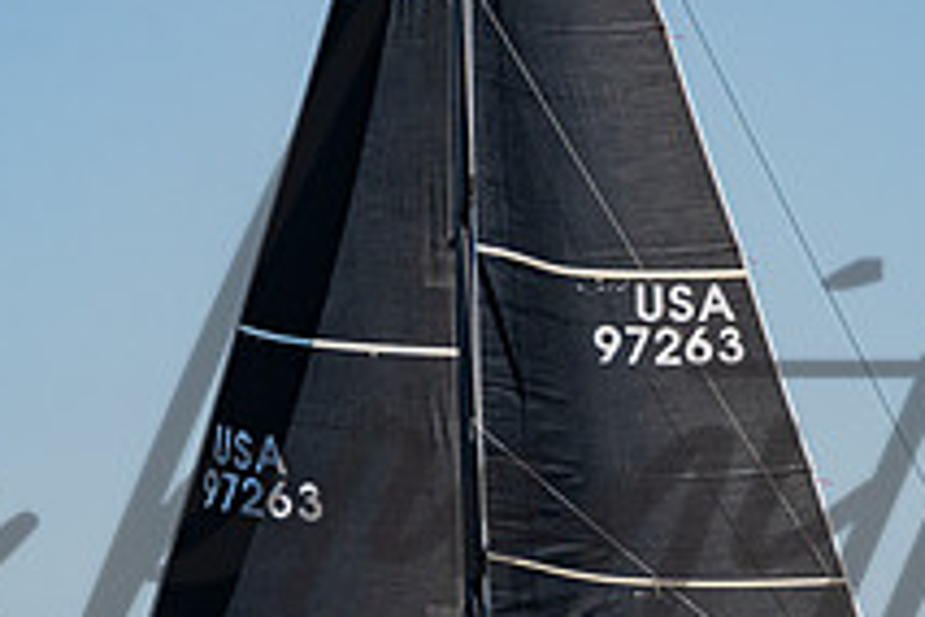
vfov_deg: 2.9
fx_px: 11973
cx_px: 441
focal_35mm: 466
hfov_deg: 4.4
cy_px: 548
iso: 640
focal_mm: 155
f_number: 7.6
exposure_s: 1/5000
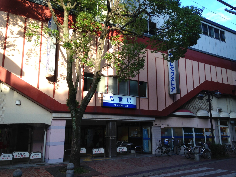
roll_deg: -1.4
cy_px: 88
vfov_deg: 42.9
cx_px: 118
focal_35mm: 33
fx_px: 225
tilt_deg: +12.3
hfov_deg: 55.4
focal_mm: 4.12
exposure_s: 1/257
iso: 50
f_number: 2.4
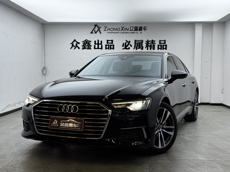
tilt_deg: -2.0
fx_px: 319
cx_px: 115
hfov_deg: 39.7
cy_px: 86
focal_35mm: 48
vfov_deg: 30.3
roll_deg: +0.2
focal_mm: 6.76
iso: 50
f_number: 1.78
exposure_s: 1/145
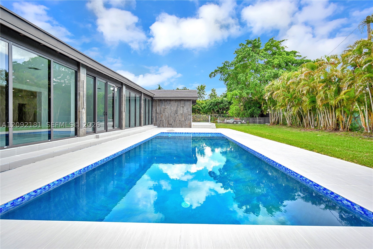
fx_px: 166
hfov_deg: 96.7
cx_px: 186
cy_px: 124
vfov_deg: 73.8
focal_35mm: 16
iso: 100
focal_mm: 16
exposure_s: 1/200
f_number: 4
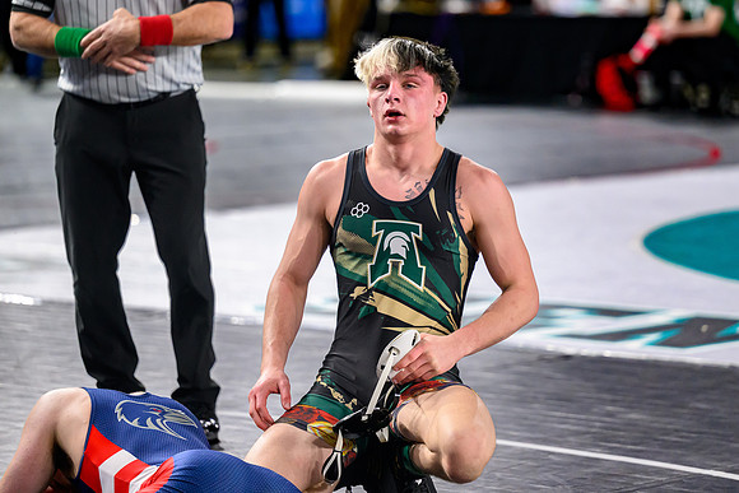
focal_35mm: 180
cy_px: 200
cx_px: 411
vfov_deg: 7.6
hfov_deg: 11.4
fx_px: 3691
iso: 3200
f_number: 2.8
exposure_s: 1/800
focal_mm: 150
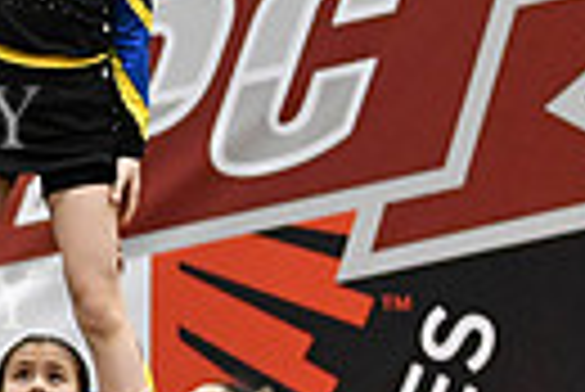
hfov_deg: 3.3
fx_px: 10037
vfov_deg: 2.2
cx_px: -612
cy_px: 390
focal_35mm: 617
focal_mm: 92
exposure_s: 1/800
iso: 5000
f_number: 2.8
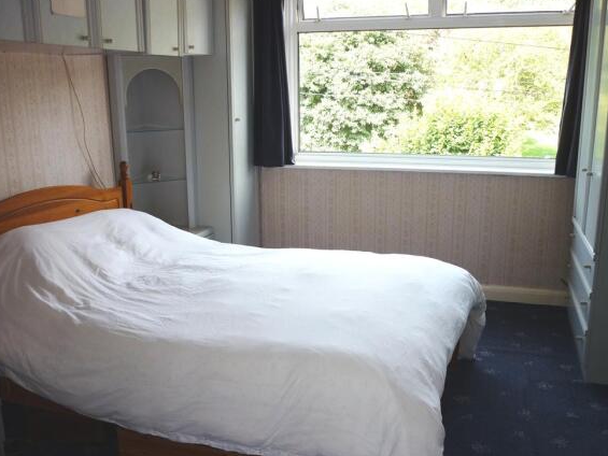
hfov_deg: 53.9
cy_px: 227
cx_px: 301
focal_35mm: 34
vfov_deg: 41.8
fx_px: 597
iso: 100
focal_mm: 5.5
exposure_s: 1/100
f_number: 2.8
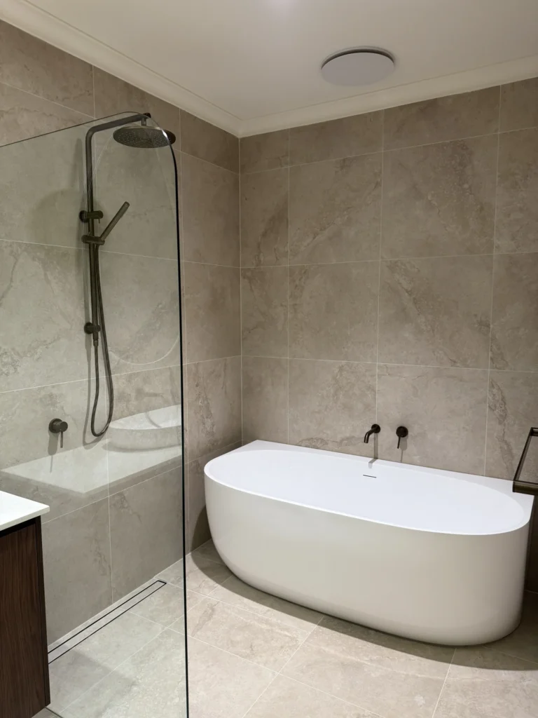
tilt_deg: -5.2
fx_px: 497
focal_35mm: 24
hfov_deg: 56.8
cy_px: 359
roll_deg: -0.1
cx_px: 269
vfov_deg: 71.6
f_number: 1.78
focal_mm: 6.76
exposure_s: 1/50
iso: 160
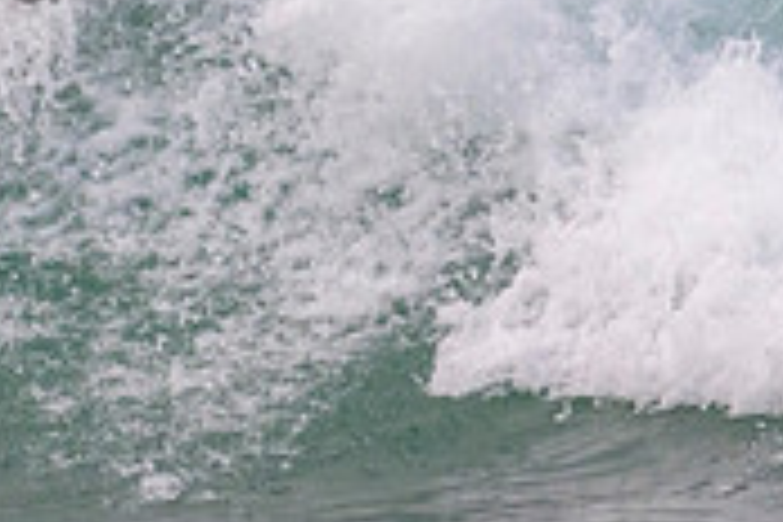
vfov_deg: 0.4
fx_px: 71682
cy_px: -253
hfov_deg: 0.6
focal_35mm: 3296
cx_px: -104
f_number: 11
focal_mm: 800
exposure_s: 1/2000
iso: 1250
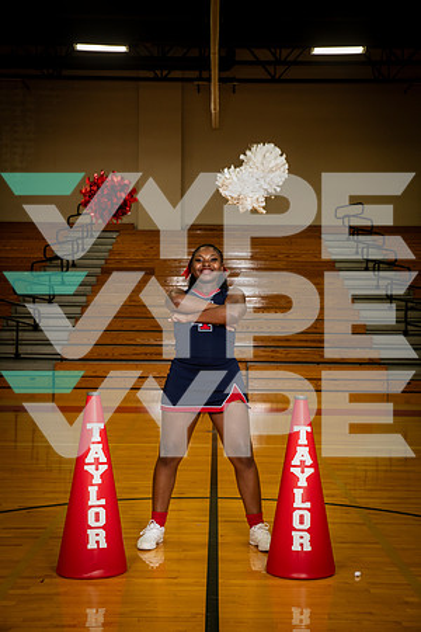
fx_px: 1017
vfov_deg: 34.5
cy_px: 316
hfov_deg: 23.4
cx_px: 210
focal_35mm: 58
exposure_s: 1/160
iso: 800
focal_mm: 58
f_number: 7.1
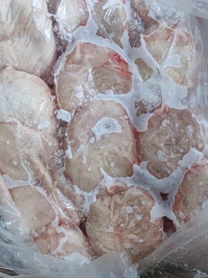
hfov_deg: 34.2
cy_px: 138
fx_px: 337
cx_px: 122
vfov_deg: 44.8
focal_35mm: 42
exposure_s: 1/50
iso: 1717
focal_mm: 6.72
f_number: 1.69
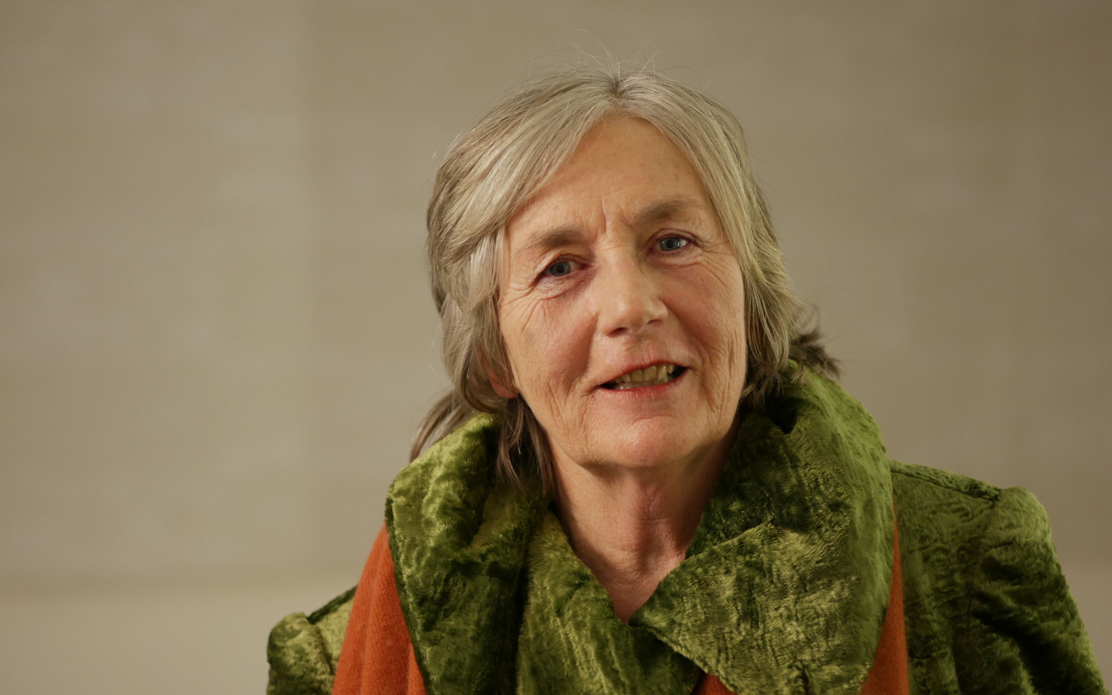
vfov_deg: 11.0
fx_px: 3606
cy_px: 395
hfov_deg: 17.5
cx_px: 555
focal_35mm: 119
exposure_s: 1/50
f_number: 1.4
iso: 320
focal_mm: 56
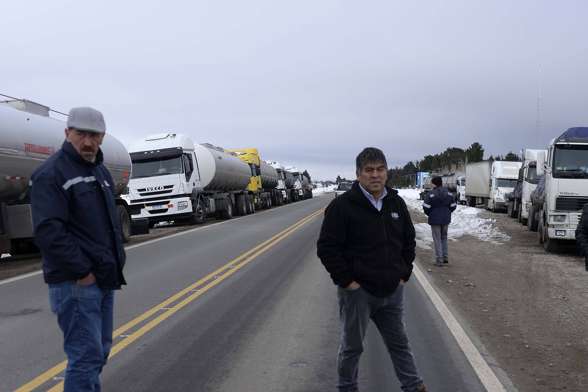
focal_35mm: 51
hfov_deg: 38.5
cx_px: 386
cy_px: 256
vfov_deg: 26.4
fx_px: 833
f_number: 7.1
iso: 200
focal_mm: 35
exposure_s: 1/640
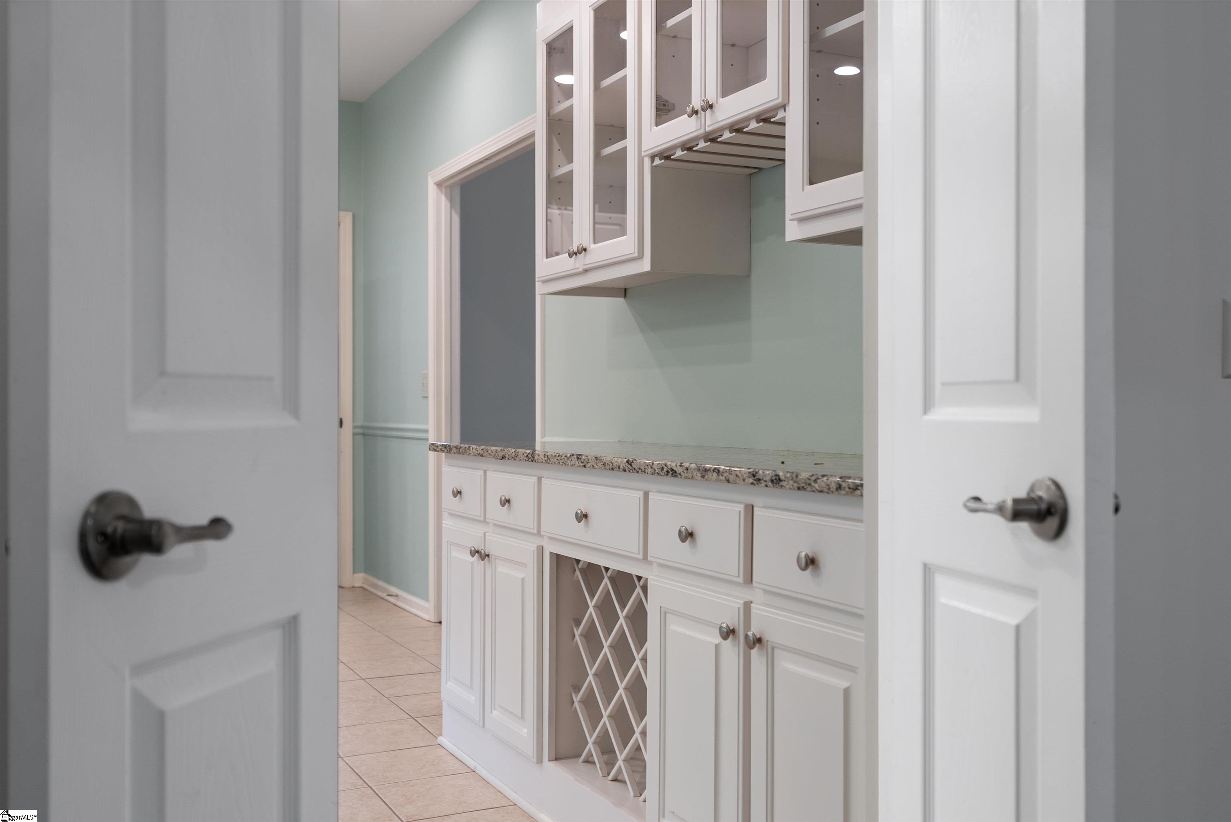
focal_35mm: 35
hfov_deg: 54.4
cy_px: 411
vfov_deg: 37.9
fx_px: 1197
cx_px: 616
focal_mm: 35
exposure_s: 1/10
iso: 250
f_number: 4.5
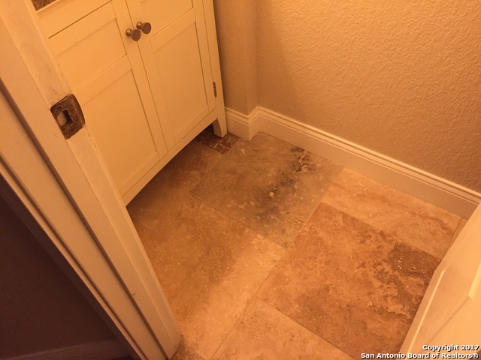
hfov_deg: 61.7
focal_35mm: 29
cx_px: 240
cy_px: 180
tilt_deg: -51.2
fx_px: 403
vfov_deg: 48.2
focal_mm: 4.15
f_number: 2.2
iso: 250
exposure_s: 1/30
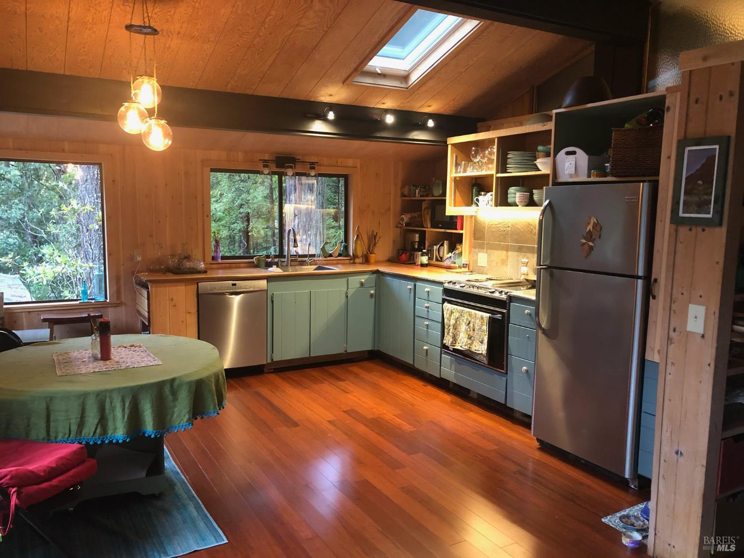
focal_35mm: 28
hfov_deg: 63.4
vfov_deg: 49.7
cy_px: 279
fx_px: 602
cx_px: 372
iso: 80
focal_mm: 3.99
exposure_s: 1/6
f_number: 1.8
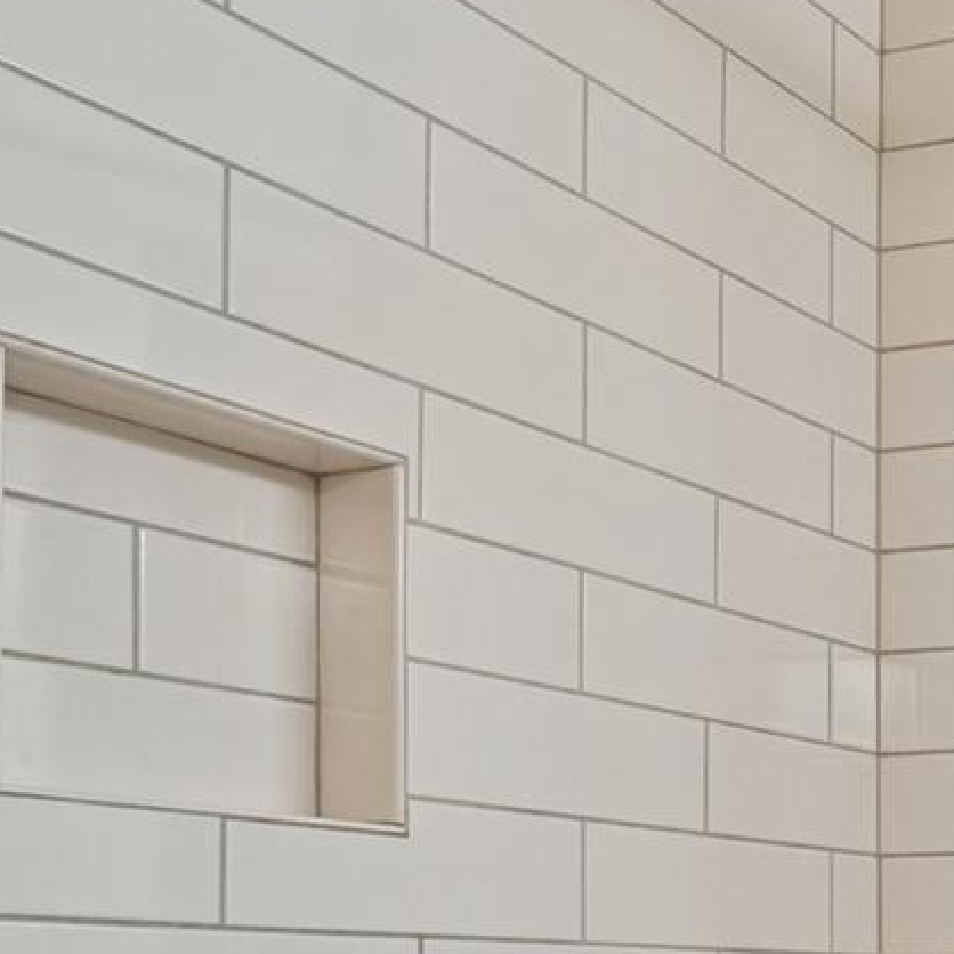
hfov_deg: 22.1
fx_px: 1672
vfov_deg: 29.3
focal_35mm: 54
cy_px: 1004
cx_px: 1646
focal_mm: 11
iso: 320
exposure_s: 1/30
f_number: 8
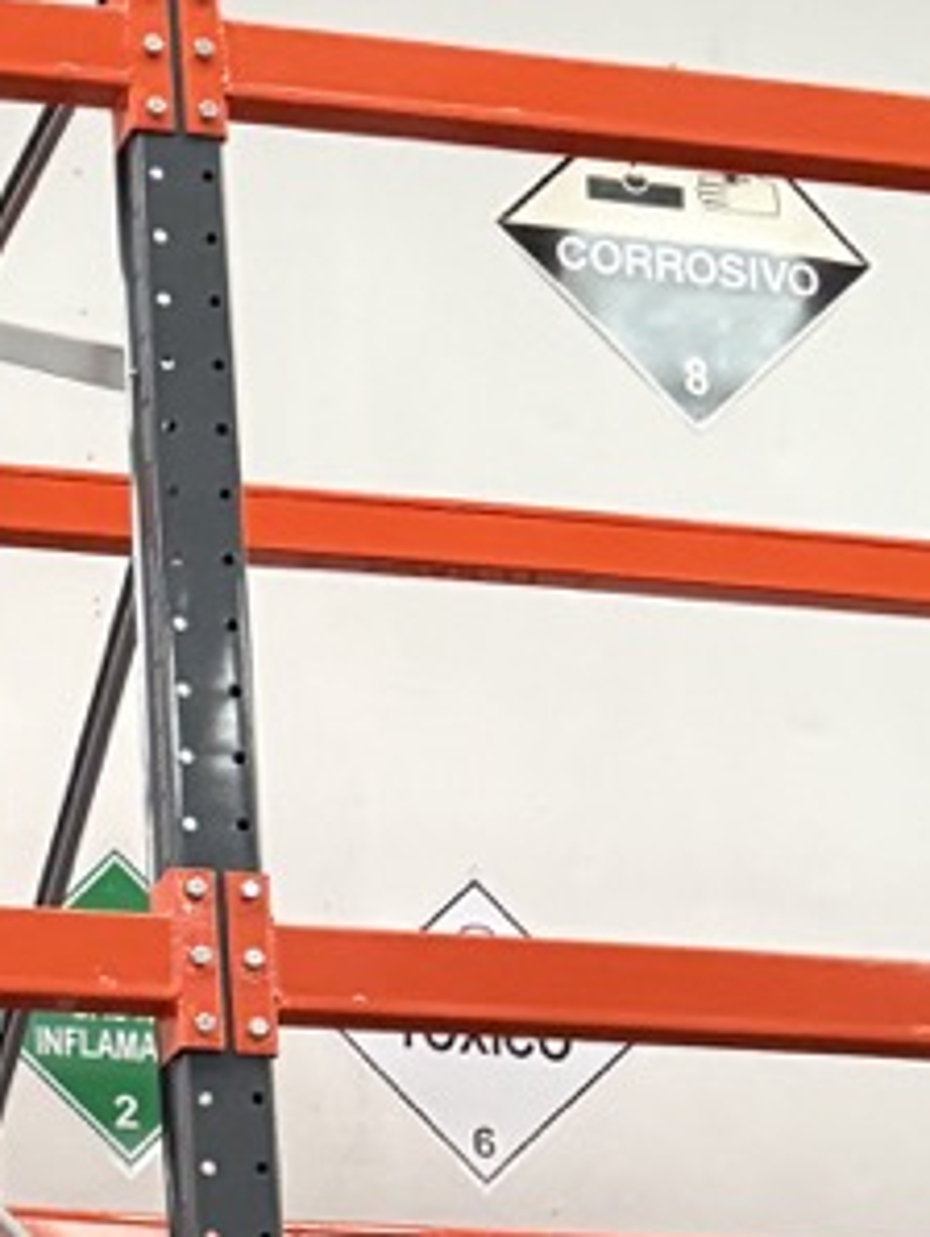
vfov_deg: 18.0
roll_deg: +0.6
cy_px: 1519
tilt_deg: +17.2
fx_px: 3684
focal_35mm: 103
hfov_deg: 13.2
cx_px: -644
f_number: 1.78
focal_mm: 6.76
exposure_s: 1/60
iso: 640
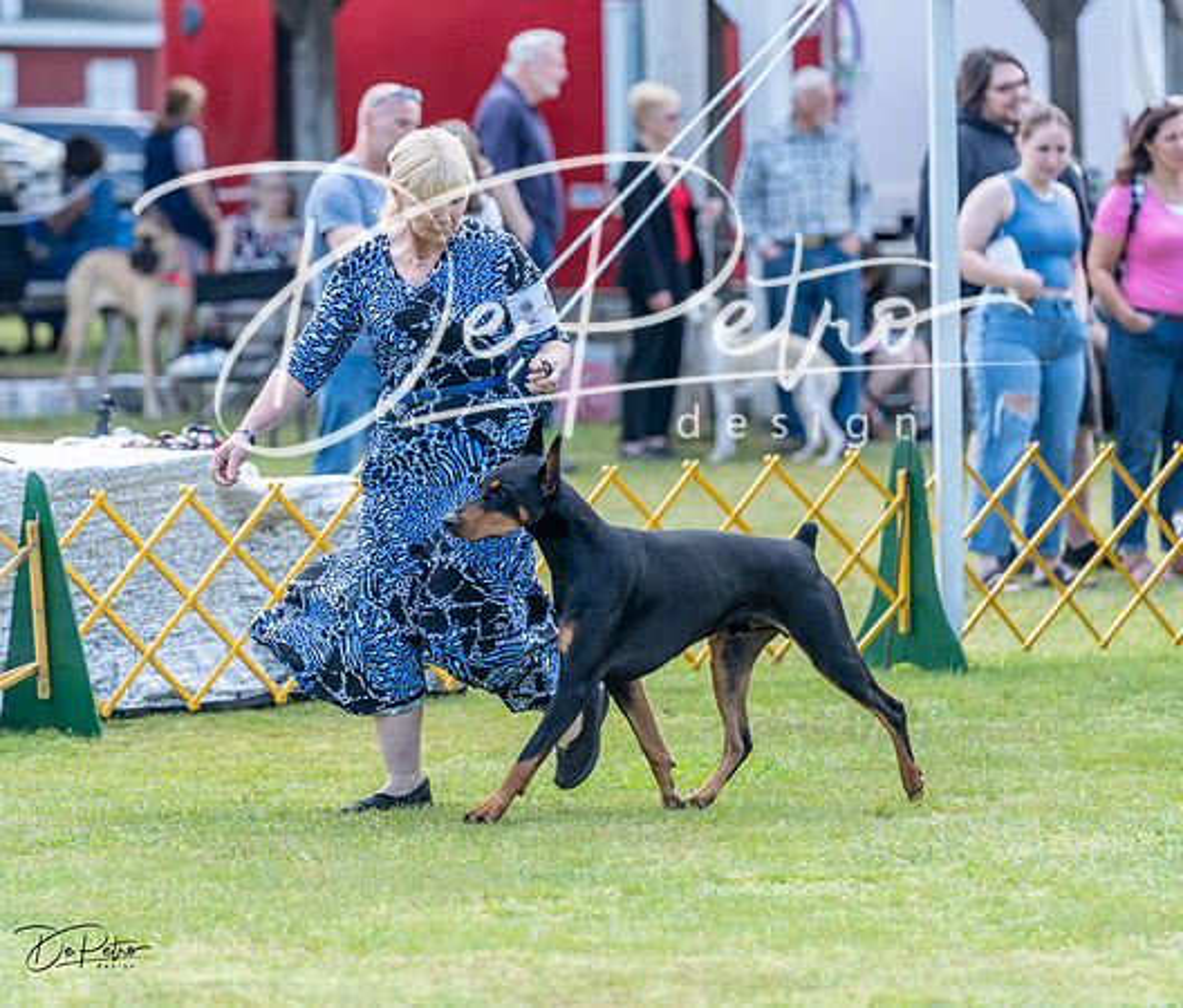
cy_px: 453
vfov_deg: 6.8
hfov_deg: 7.9
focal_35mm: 238
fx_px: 8538
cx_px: 529
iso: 125
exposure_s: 1/500
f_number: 3.2
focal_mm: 171
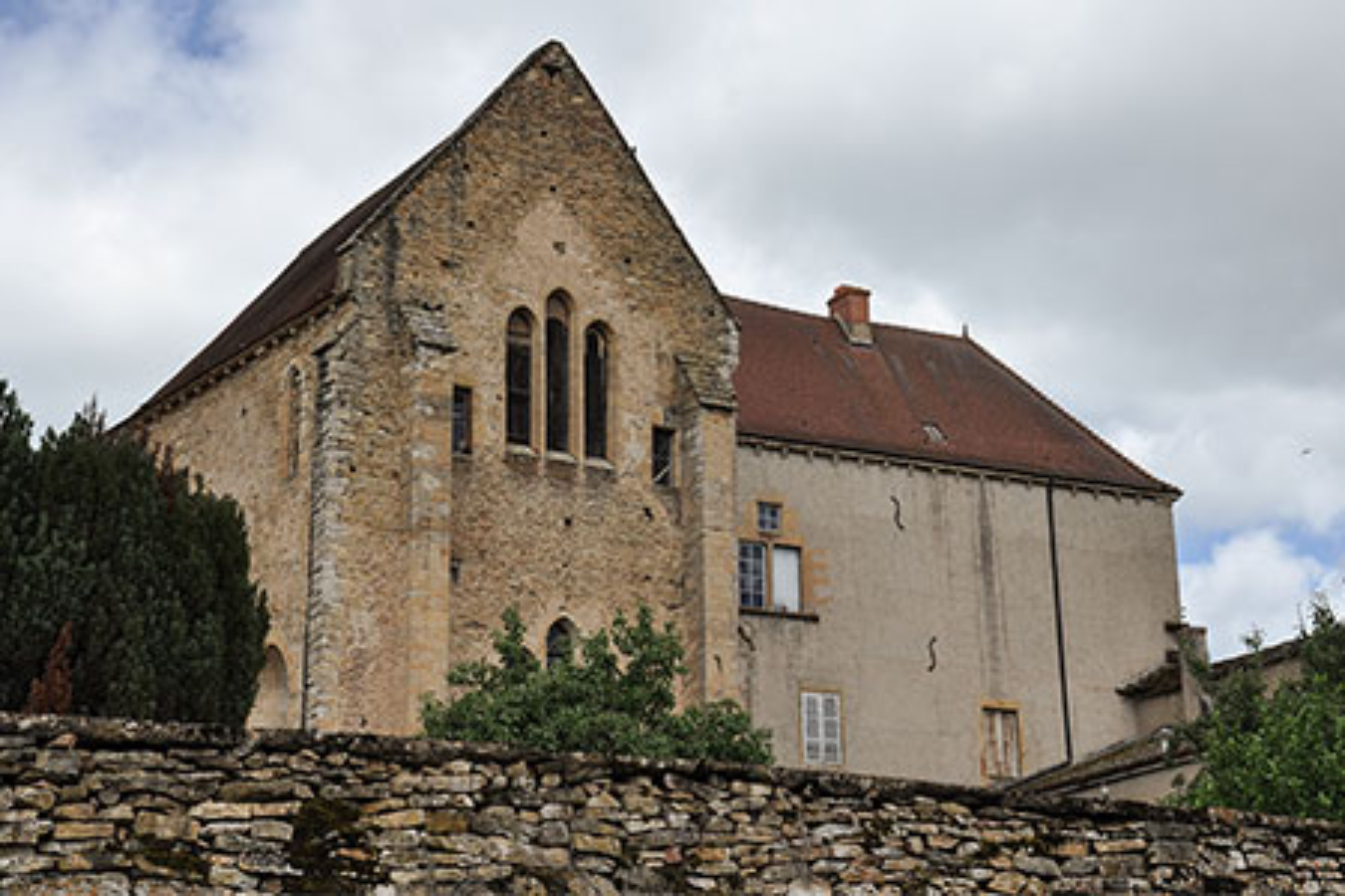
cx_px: 672
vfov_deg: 23.8
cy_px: 448
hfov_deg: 35.1
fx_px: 2129
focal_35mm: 57
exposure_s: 1/160
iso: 200
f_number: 13
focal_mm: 38
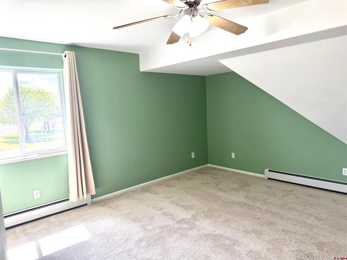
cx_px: 174
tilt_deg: -6.2
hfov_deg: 71.6
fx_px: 241
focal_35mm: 24
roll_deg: +1.9
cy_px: 130
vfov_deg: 56.8
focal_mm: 6.76
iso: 80
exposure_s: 1/178
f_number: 1.78
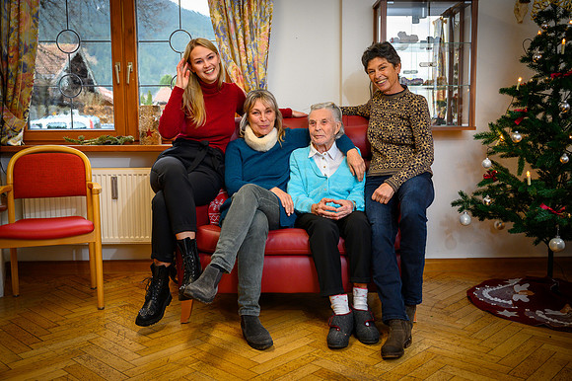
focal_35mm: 34
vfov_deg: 38.8
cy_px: 190
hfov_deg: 55.8
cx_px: 286
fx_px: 540
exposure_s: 1/100
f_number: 4
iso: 800
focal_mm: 34
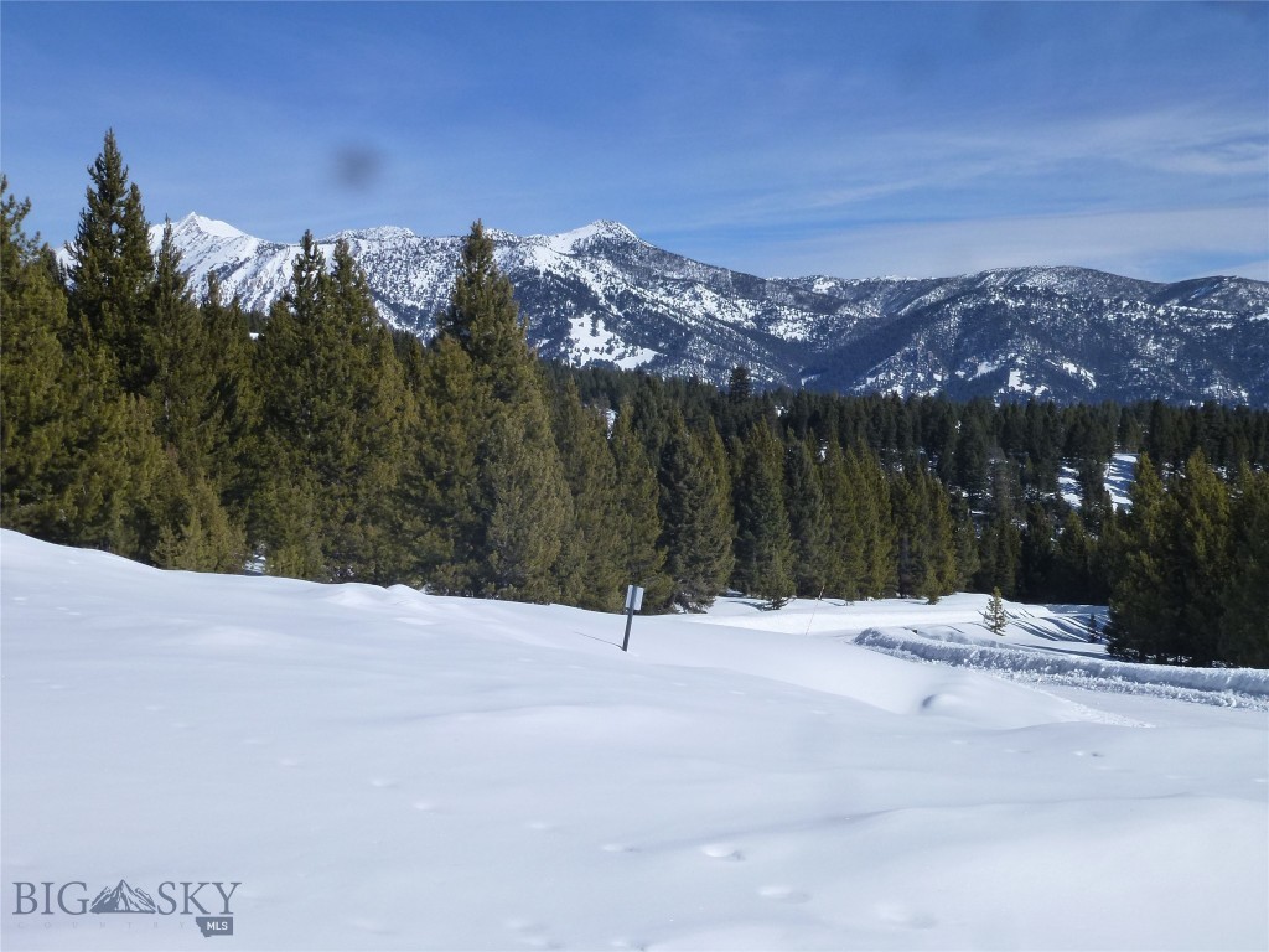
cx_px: 634
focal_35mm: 51
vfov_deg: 28.6
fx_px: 1870
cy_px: 476
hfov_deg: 37.5
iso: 160
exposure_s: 1/2000
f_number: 4.1
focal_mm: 8.7
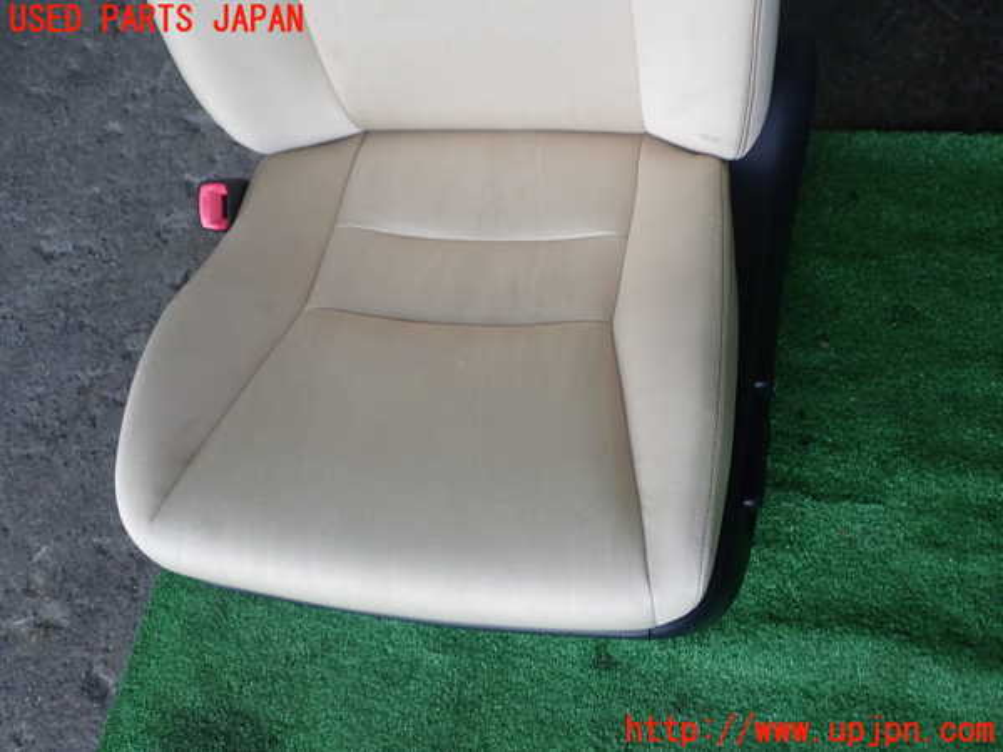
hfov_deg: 51.4
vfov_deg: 39.7
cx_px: 502
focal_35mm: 36
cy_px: 376
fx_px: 1043
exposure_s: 1/50
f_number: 2.5
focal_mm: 6.37
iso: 200
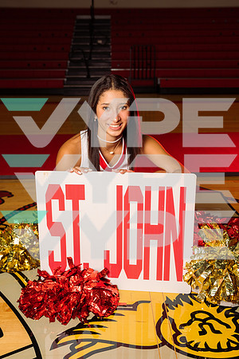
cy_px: 180
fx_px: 418
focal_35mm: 42
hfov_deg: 31.9
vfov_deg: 46.4
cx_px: 120
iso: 250
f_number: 5
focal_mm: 42
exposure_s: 1/250
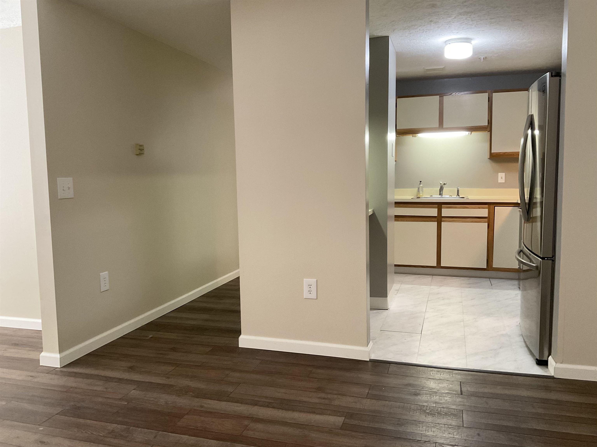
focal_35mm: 29
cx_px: 298
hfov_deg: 61.7
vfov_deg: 48.2
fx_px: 500
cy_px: 224
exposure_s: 1/60
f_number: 1.8
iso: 200
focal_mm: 3
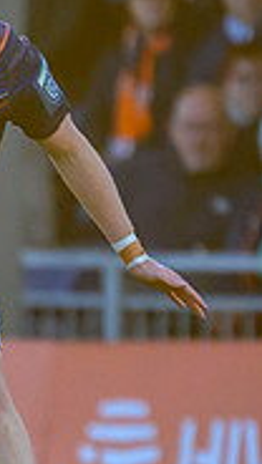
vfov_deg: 0.8
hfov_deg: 0.4
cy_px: 390
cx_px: -443
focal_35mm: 2828
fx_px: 34800
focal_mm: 560
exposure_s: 1/1250
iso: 3200
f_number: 4
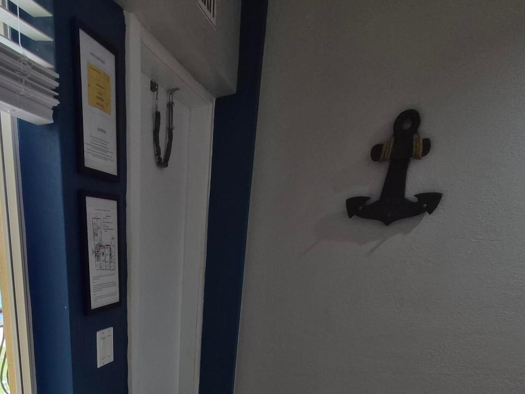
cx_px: 92
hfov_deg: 53.7
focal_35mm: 31
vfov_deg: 36.4
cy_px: 460
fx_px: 470
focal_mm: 1.7
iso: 40
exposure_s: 1/60
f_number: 2.2
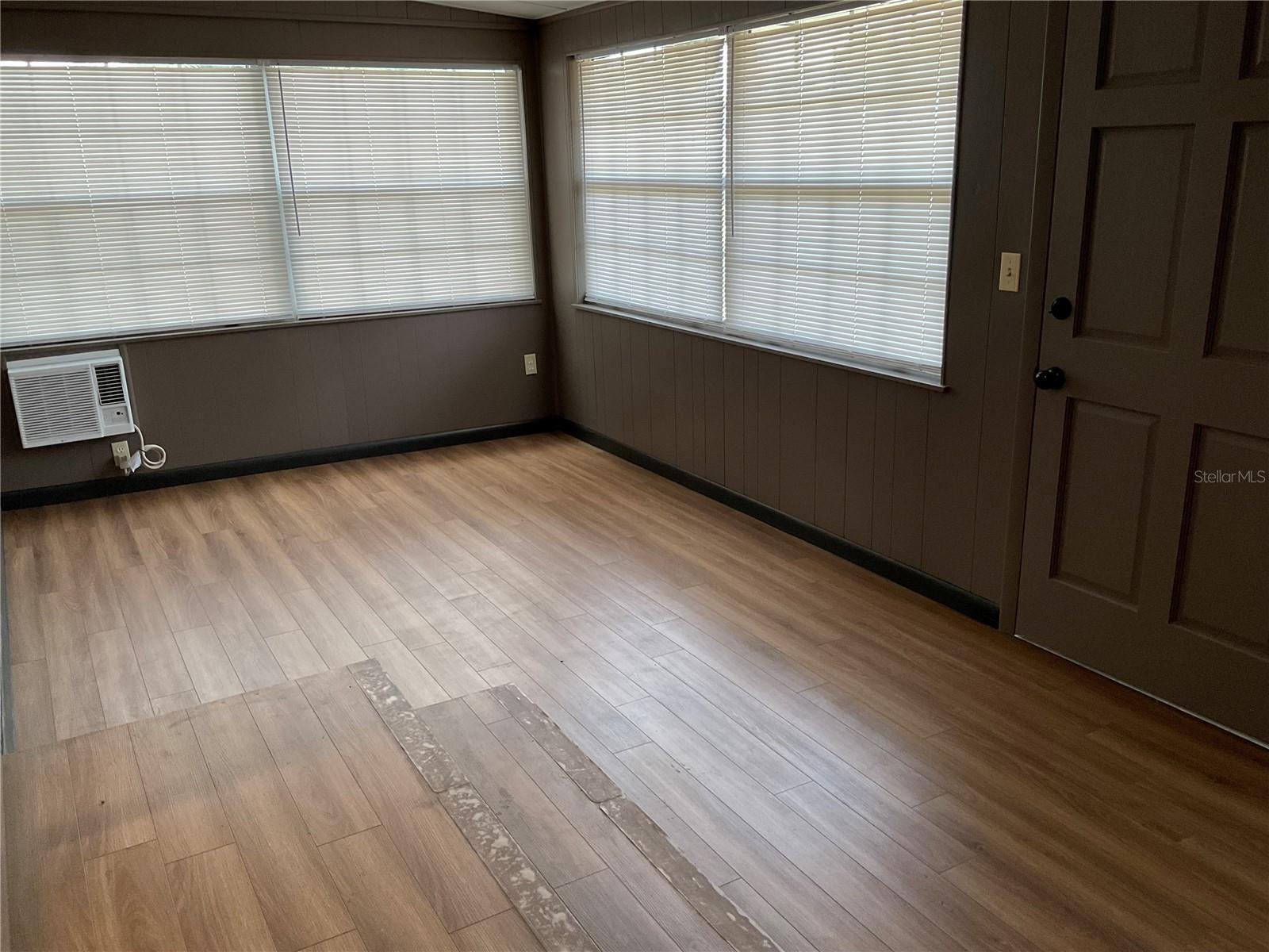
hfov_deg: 61.7
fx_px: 1063
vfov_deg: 48.2
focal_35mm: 29
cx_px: 634
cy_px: 476
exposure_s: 1/120
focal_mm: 3
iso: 64
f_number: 1.8
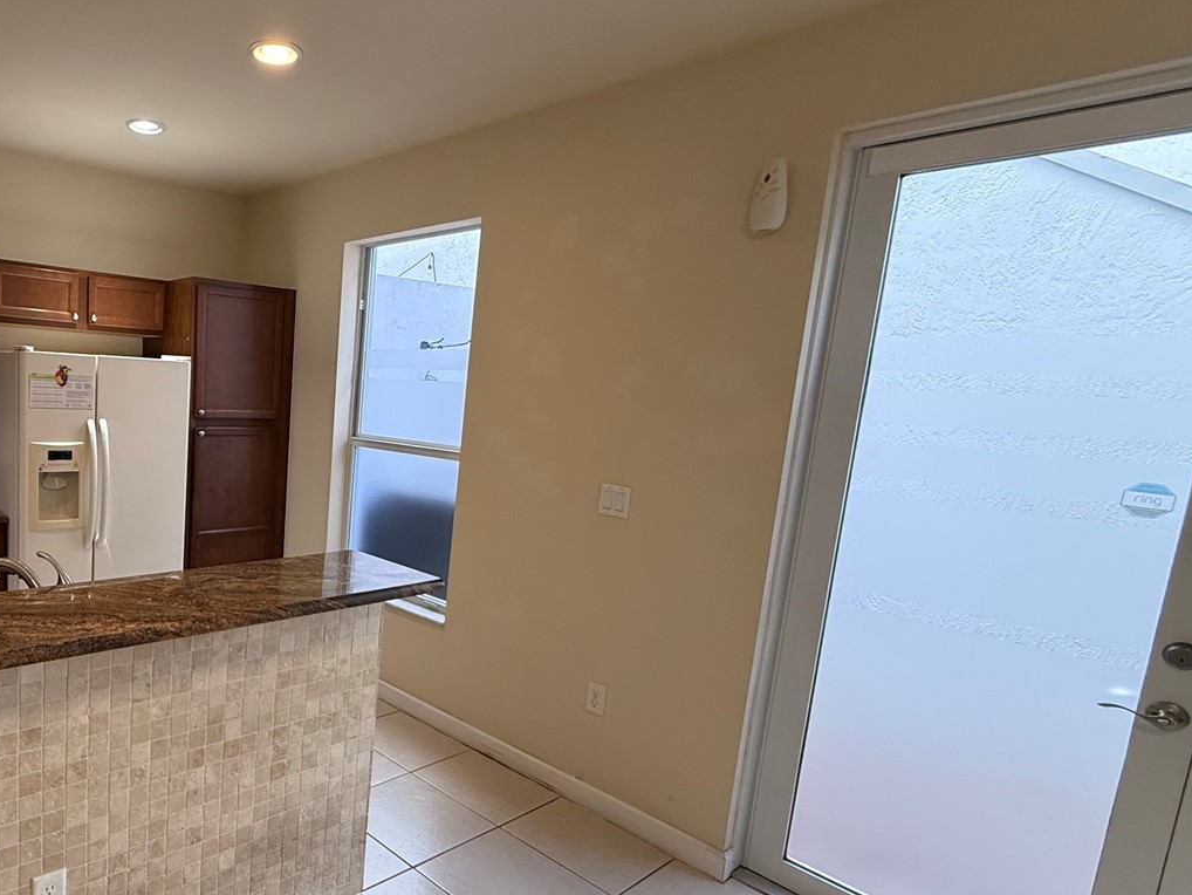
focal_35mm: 22
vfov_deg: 61.0
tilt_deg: -8.1
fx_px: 758
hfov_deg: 70.0
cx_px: 266
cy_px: 492
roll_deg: -2.4
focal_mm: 2.22
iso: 200
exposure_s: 1/120
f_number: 2.2
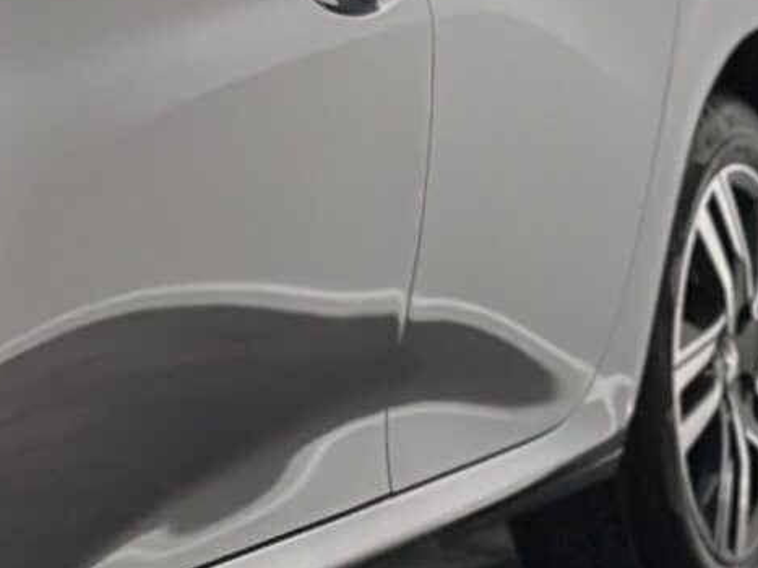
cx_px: -742
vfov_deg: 5.6
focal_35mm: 263
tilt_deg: -1.5
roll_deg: -0.6
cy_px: -154
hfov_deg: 7.3
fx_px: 5758
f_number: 1.78
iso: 125
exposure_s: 1/241
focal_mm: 6.86
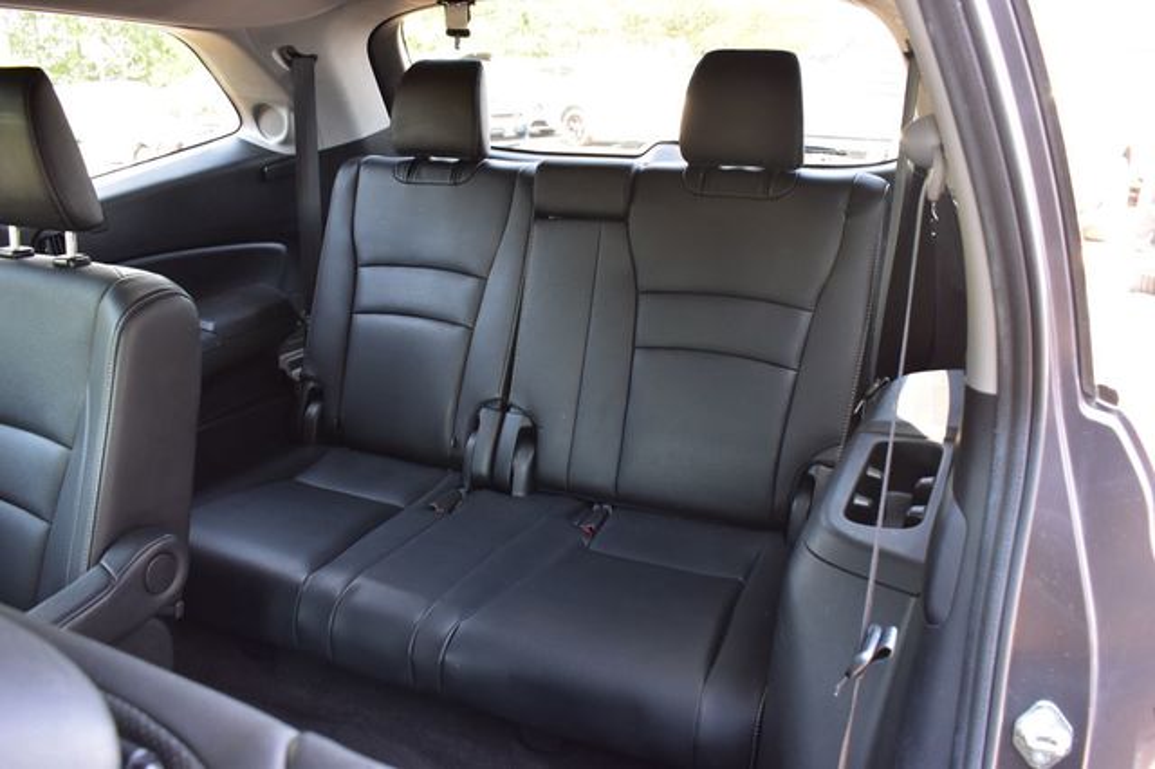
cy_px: 384
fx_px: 962
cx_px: 578
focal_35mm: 30
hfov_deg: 62.0
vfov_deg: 43.6
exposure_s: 1/15
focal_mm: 20
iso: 560
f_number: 6.3
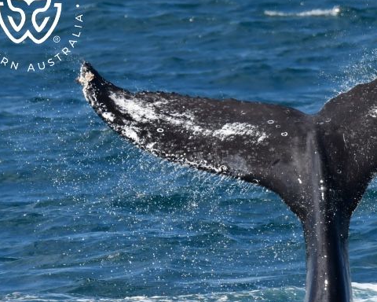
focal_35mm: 1173
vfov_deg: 1.3
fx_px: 13088
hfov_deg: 1.7
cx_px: 287
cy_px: 169
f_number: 8
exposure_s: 1/2000
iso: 400
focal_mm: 500
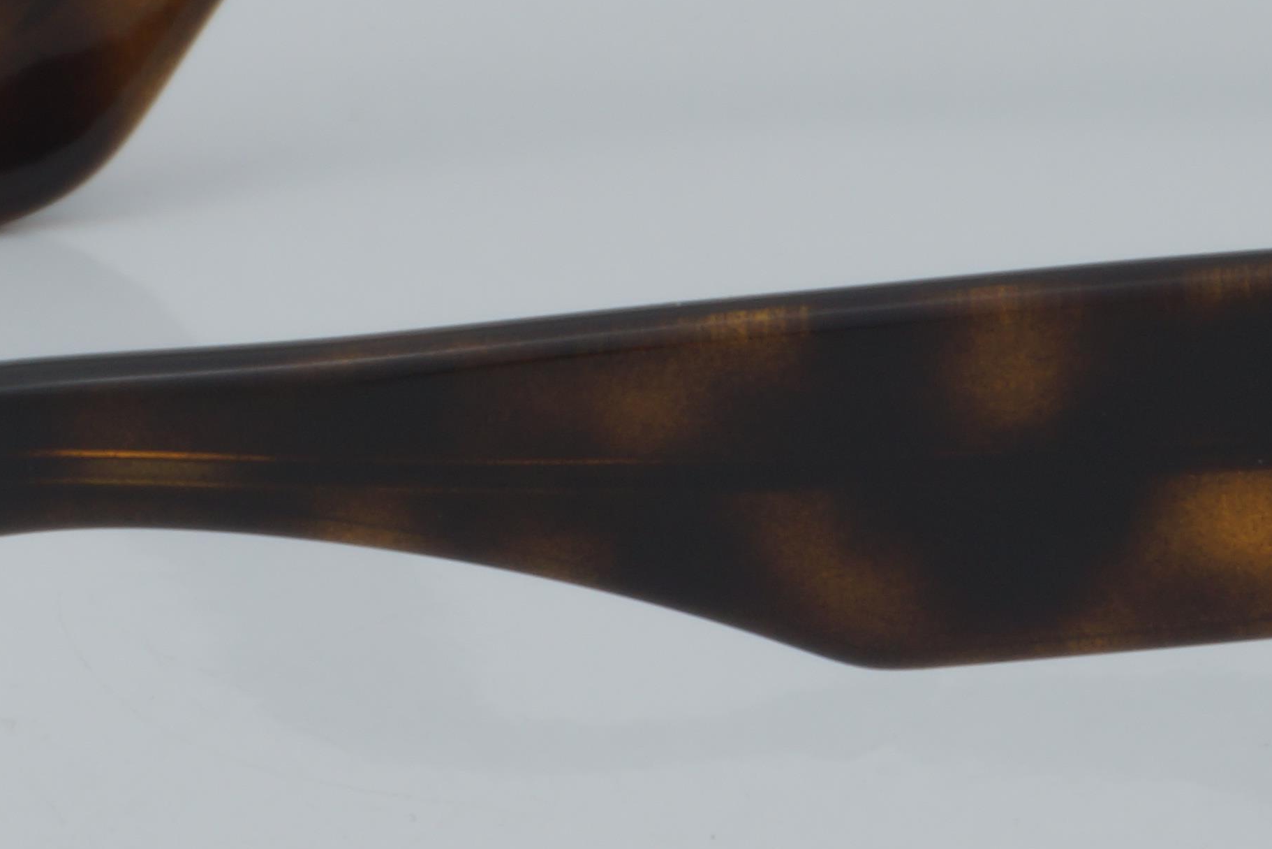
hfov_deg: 8.3
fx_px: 8727
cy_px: 231
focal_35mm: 247
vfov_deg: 5.6
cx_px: 1163
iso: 100
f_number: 32
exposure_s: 1/4
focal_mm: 50
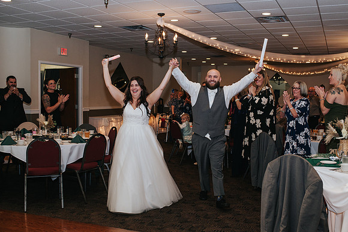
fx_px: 380
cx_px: 196
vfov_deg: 33.9
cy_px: 116
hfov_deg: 49.1
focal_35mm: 39
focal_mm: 35
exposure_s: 1/200
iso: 800
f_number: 3.2
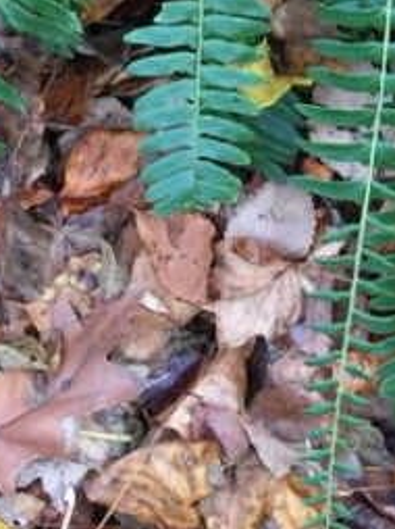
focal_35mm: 117
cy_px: -402
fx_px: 1783
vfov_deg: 14.8
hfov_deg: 12.4
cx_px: 470
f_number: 2.2
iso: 32
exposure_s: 1/15
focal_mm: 4.15
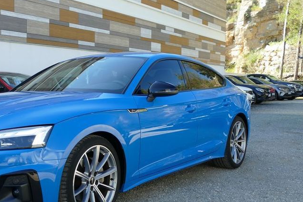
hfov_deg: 38.4
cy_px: 118
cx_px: 71
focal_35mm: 50
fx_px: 421
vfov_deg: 27.0
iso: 125
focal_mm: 11.6
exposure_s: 1/320
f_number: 3
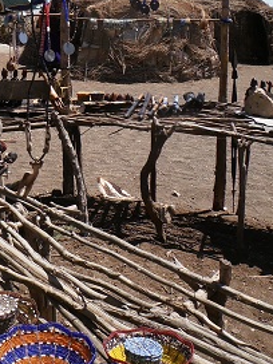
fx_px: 568
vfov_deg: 34.1
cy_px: 56
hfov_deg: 25.6
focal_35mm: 54
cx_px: -3
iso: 80
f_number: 8
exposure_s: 1/200
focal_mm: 4.43
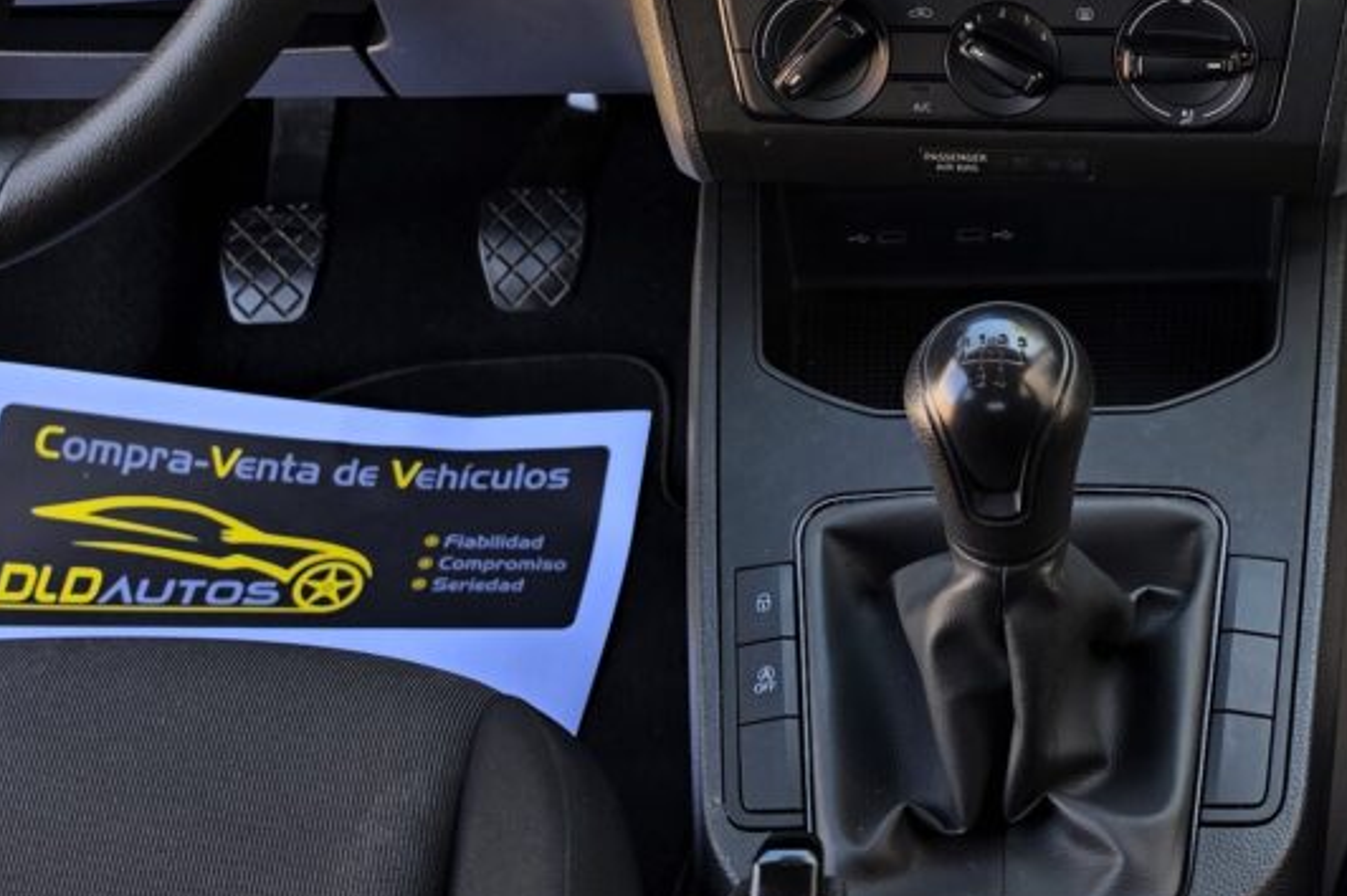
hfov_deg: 27.5
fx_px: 2692
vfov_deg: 18.2
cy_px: -101
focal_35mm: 72
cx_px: 1089
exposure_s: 1/219
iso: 10
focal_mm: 6.5
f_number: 1.4
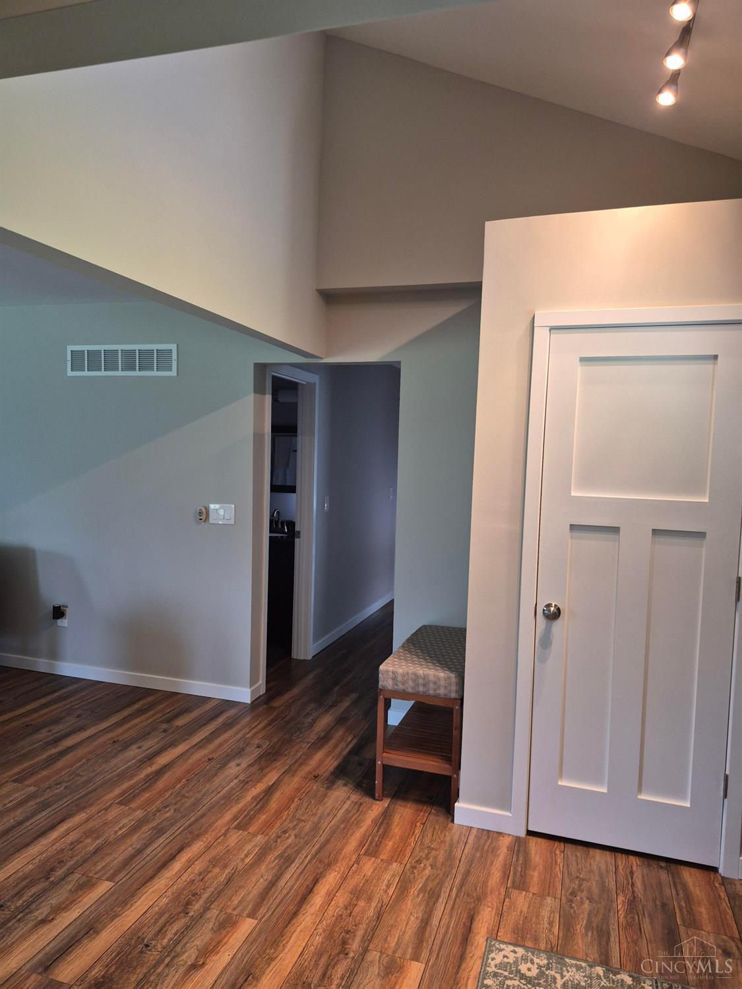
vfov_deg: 73.9
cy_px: 494
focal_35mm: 23
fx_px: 657
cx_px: 371
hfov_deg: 58.9
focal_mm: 5.4
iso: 320
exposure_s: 1/120
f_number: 1.8
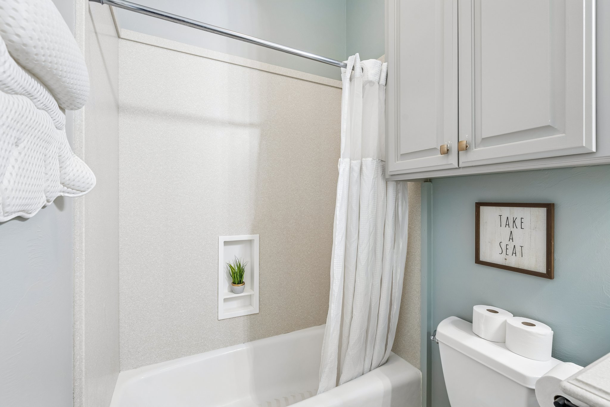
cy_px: 204
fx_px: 271
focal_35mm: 16
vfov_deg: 73.7
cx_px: 305
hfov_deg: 96.7
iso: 200
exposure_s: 1/6
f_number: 8
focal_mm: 16
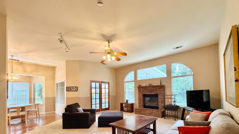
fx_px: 101
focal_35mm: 16
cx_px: 121
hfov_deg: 99.4
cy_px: 91
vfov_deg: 65.1
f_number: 2.2
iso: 250
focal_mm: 2.22
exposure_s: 1/60
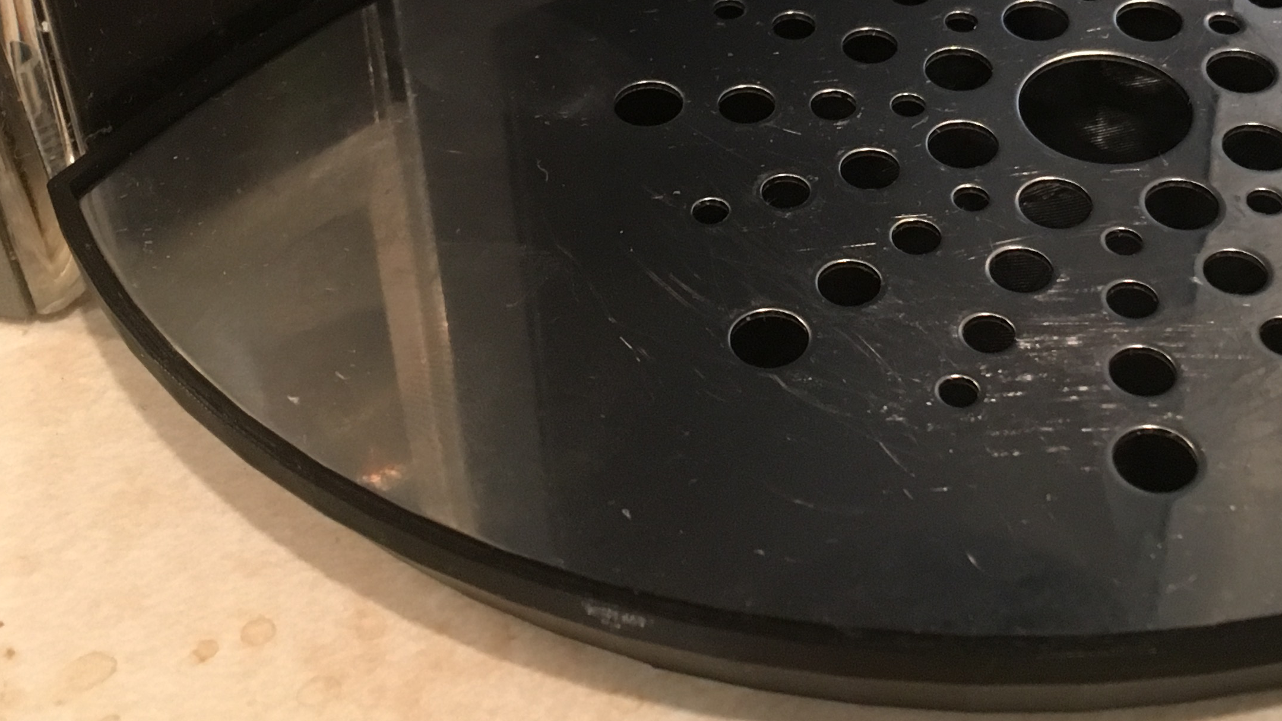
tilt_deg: -34.7
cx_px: 871
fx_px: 2006
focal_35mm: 59
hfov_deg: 35.1
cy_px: -7
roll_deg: -0.6
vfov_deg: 19.8
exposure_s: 1/17
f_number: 2.2
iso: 200
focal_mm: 4.15
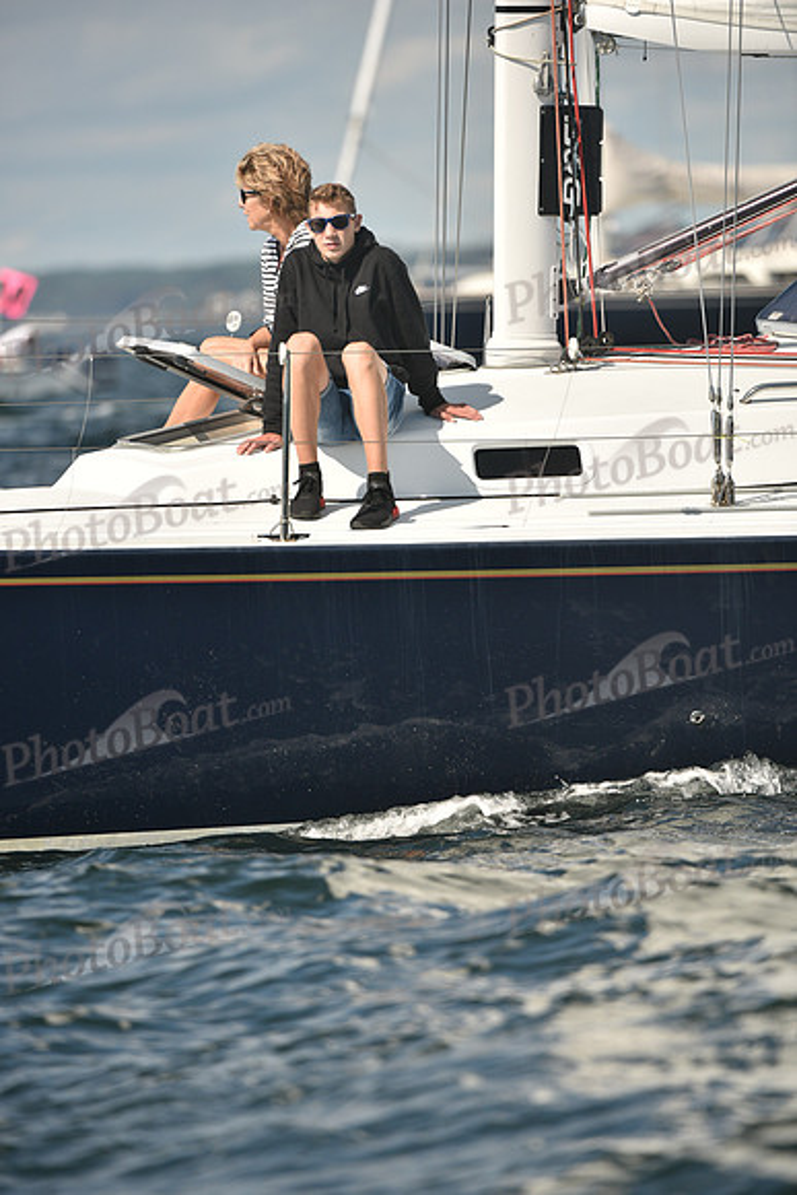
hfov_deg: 3.8
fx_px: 11947
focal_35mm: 360
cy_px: 598
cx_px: 398
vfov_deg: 5.7
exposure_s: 1/2000
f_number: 5
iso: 250
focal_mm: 360
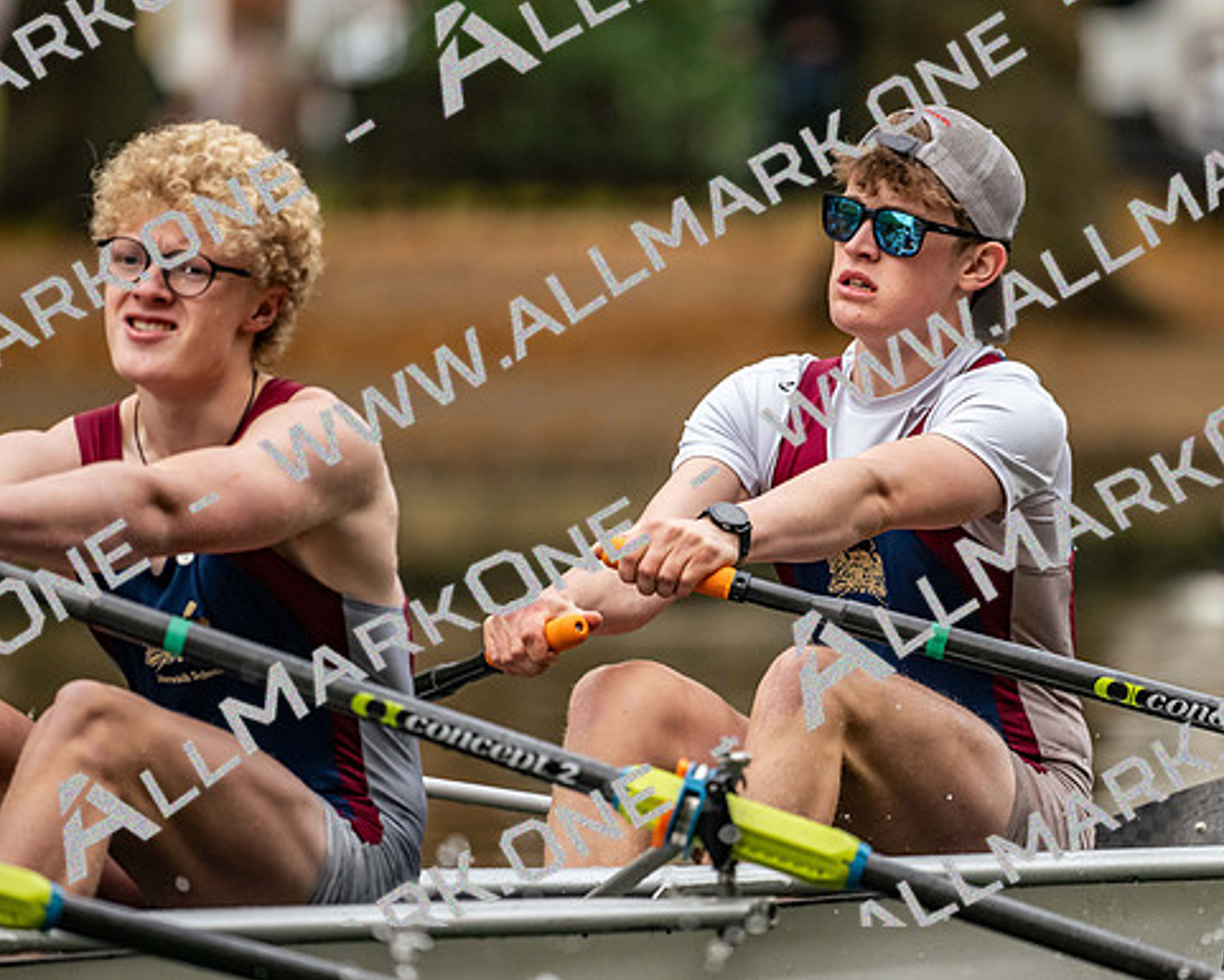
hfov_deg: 4.3
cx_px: 575
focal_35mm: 453
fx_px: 16414
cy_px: 490
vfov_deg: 3.4
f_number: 4.5
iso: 2500
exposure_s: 1/2500
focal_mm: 400
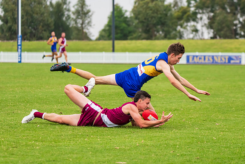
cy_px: 85
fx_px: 1546
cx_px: 126
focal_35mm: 227
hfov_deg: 9.1
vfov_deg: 6.1
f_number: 5.6
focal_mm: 180
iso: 1000
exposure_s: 1/1250
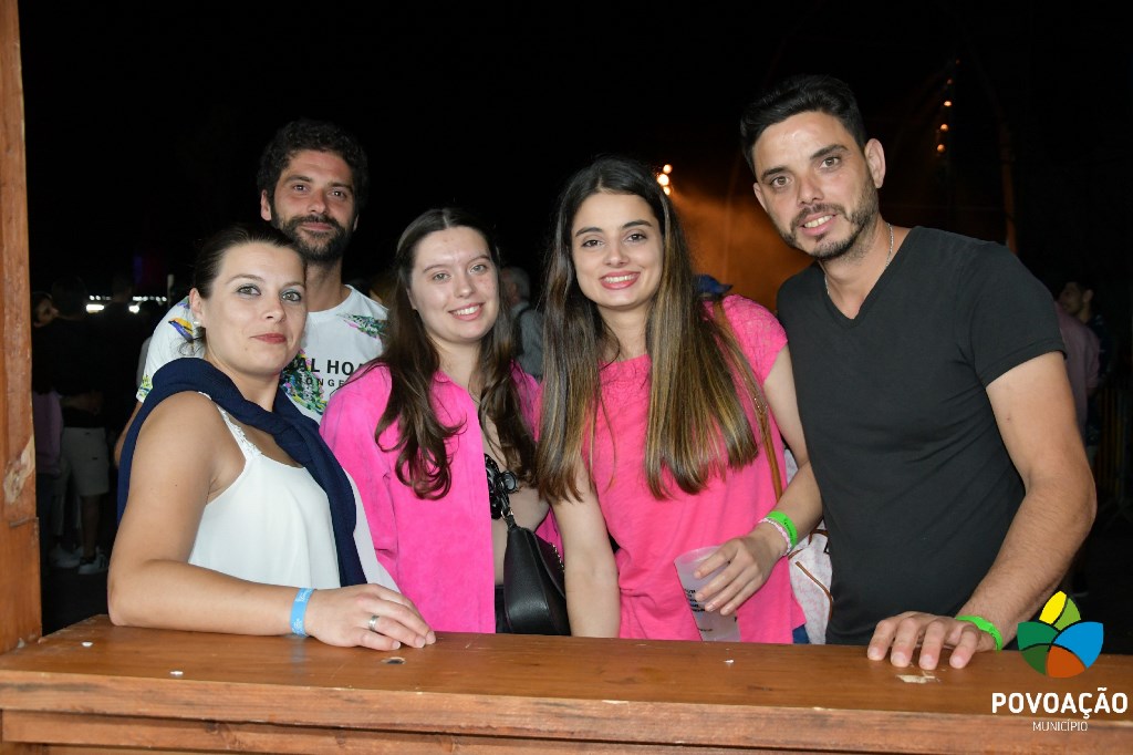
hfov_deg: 53.1
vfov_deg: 36.8
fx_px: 1133
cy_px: 378
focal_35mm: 36
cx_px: 566
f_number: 3.8
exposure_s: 1/60
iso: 2200
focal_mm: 24
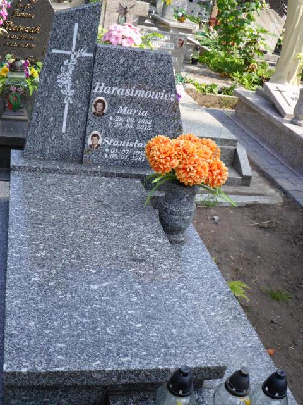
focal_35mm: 43
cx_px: 152
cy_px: 202
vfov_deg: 43.9
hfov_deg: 33.6
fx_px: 502
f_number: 3.2
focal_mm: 7.8
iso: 80
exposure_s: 1/250
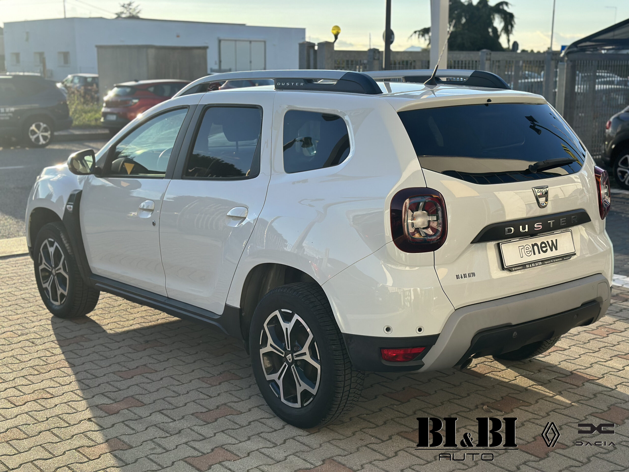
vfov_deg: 30.3
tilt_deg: -10.4
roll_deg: -0.5
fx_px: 872
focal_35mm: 48
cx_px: 314
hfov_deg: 39.7
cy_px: 236
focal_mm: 6.86
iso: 100
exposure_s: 1/2070
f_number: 1.78
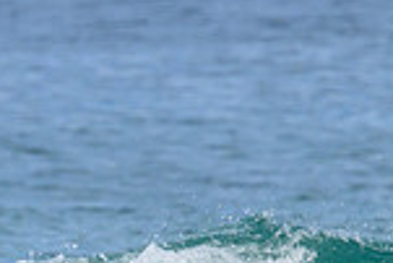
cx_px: -108
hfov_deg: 0.8
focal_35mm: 2568
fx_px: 28060
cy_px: 490
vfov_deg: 0.5
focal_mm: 550
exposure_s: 1/2000
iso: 640
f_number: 11
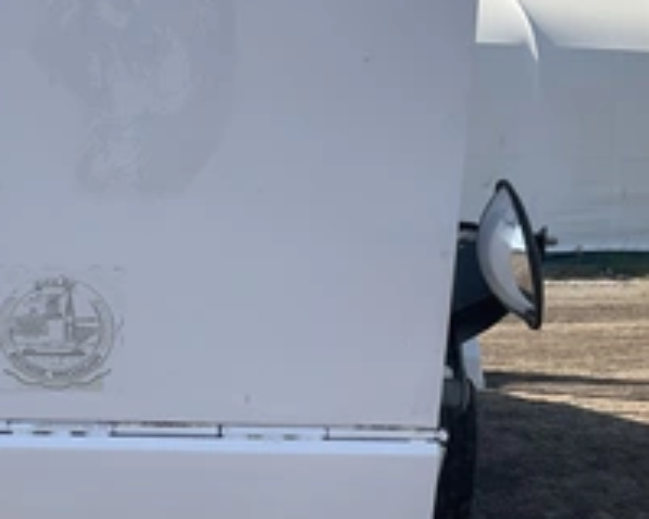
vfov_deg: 26.6
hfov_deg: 31.9
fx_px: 1094
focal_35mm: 57
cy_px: 317
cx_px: 101
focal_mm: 3
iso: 25
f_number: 1.8
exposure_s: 1/1412
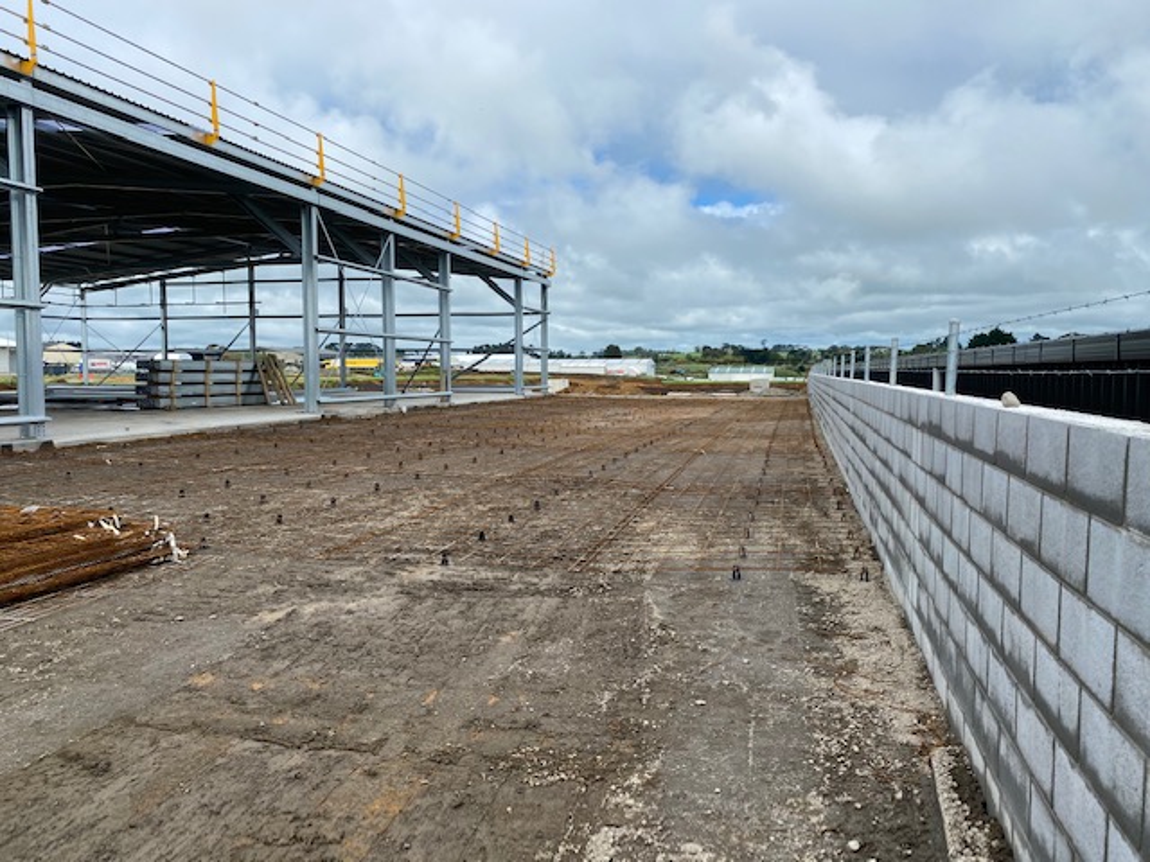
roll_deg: -0.5
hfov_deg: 67.3
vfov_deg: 53.1
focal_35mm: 26
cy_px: 431
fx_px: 864
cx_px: 575
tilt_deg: -4.4
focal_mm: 4.25
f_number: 1.8
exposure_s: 1/3846
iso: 32
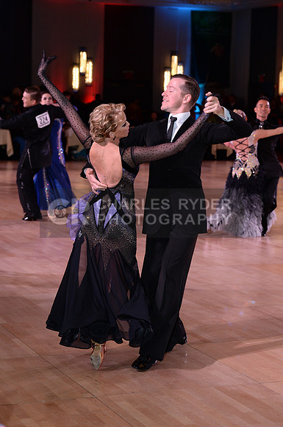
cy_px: 214
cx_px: 142
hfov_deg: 14.4
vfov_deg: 21.5
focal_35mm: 95
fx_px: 1123
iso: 2000
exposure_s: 1/250
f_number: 5.6
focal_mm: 95
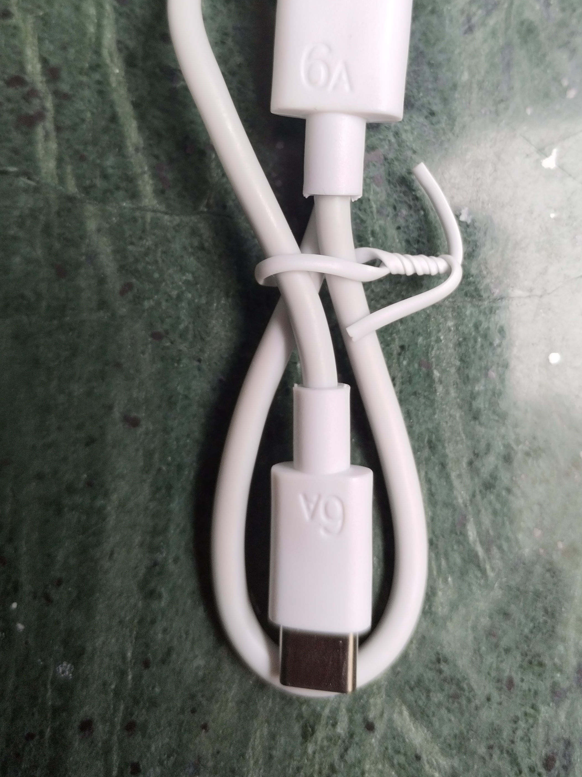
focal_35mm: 37
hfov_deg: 38.5
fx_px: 830
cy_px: 240
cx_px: 348
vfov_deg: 49.0
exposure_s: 1/33.3
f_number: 1.8
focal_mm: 4.75
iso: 357
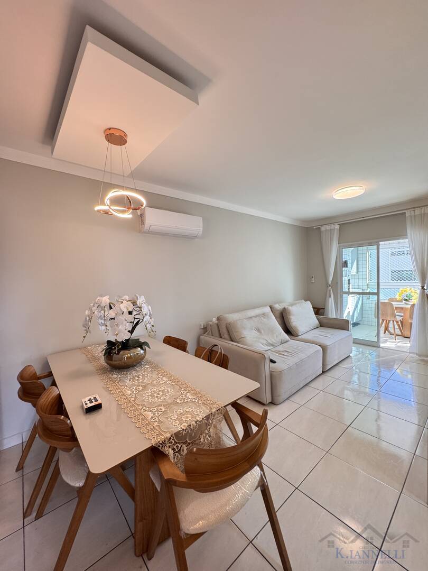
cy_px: 286
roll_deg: +3.5
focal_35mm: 14
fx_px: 231
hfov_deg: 85.7
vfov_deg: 102.1
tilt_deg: -2.0
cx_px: 214
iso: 200
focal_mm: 2.22
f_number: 2.2
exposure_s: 1/120
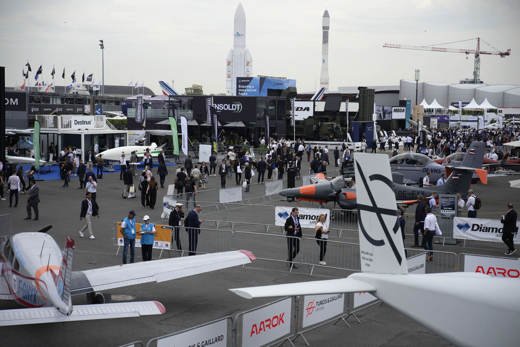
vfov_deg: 21.6
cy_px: 174
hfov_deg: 31.9
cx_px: 260
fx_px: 910
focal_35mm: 63
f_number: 2.8
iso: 400
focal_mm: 63
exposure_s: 1/6400
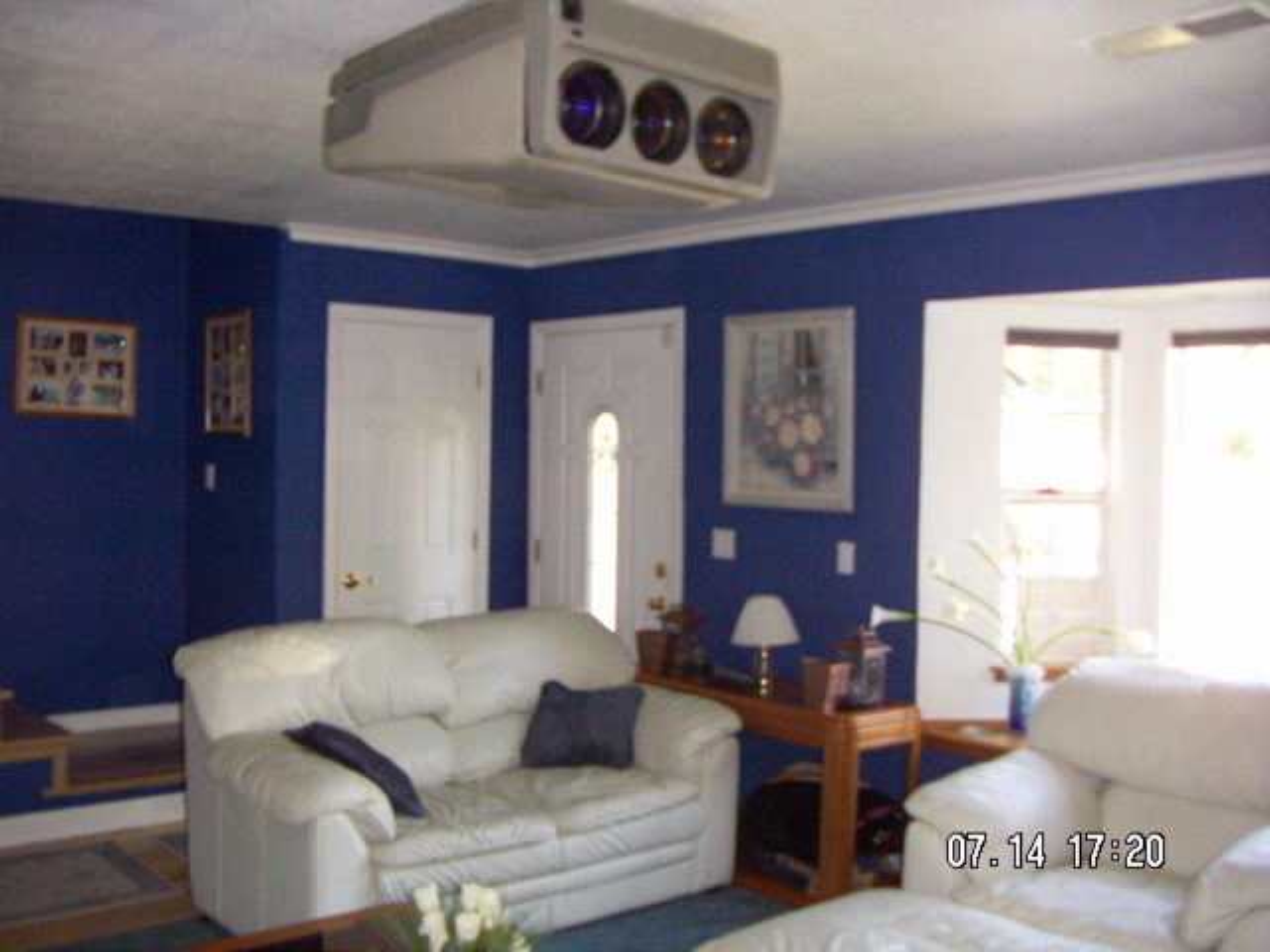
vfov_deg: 39.7
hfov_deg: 51.4
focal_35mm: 36
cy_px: 476
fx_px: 1321
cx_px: 635
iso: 200
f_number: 2.8
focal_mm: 4.7
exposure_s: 1/50
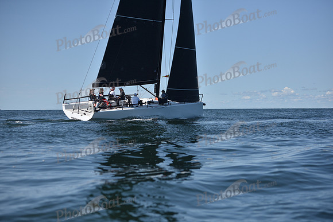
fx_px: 648
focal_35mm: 70
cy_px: 111
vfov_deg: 19.5
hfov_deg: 28.8
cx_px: 166
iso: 250
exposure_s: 1/8000
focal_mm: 70
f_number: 3.2
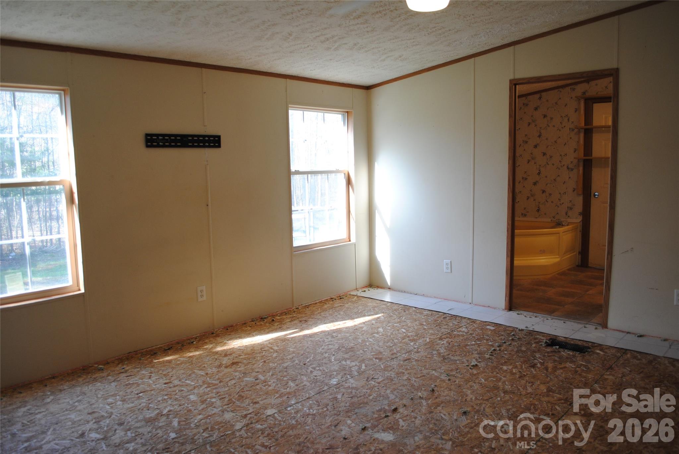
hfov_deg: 67.3
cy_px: 227
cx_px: 340
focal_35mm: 27
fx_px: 510
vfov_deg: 48.0
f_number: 4
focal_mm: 18
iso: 200
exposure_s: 1/60
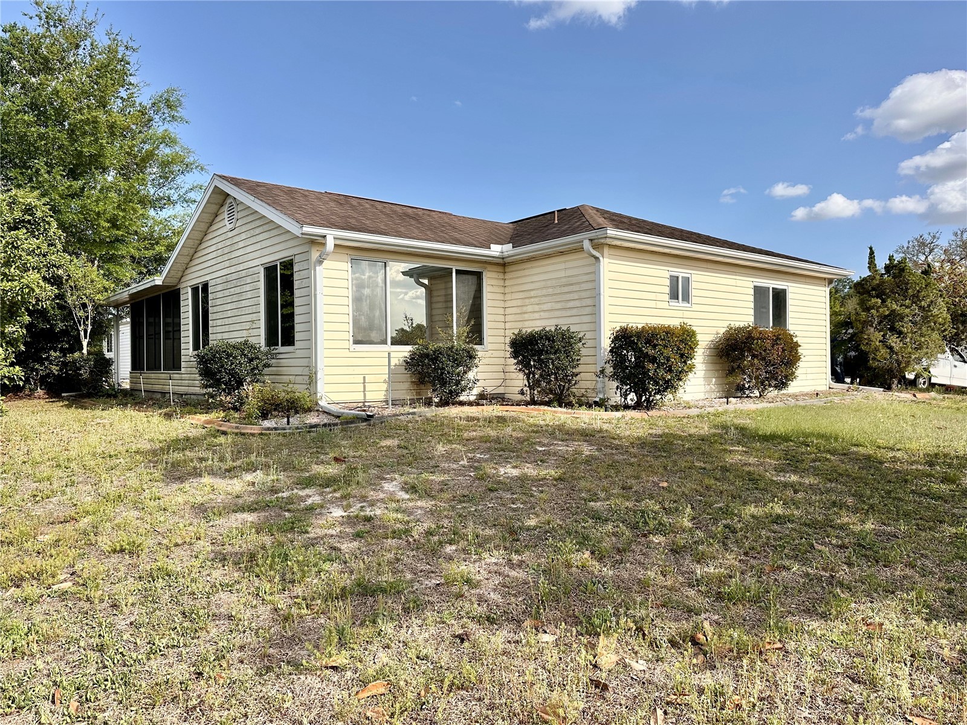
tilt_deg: +0.2
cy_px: 362
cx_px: 484
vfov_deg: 56.8
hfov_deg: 71.6
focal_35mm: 24
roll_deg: +0.4
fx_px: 670
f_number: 1.78
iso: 80
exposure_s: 1/3597
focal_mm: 6.86
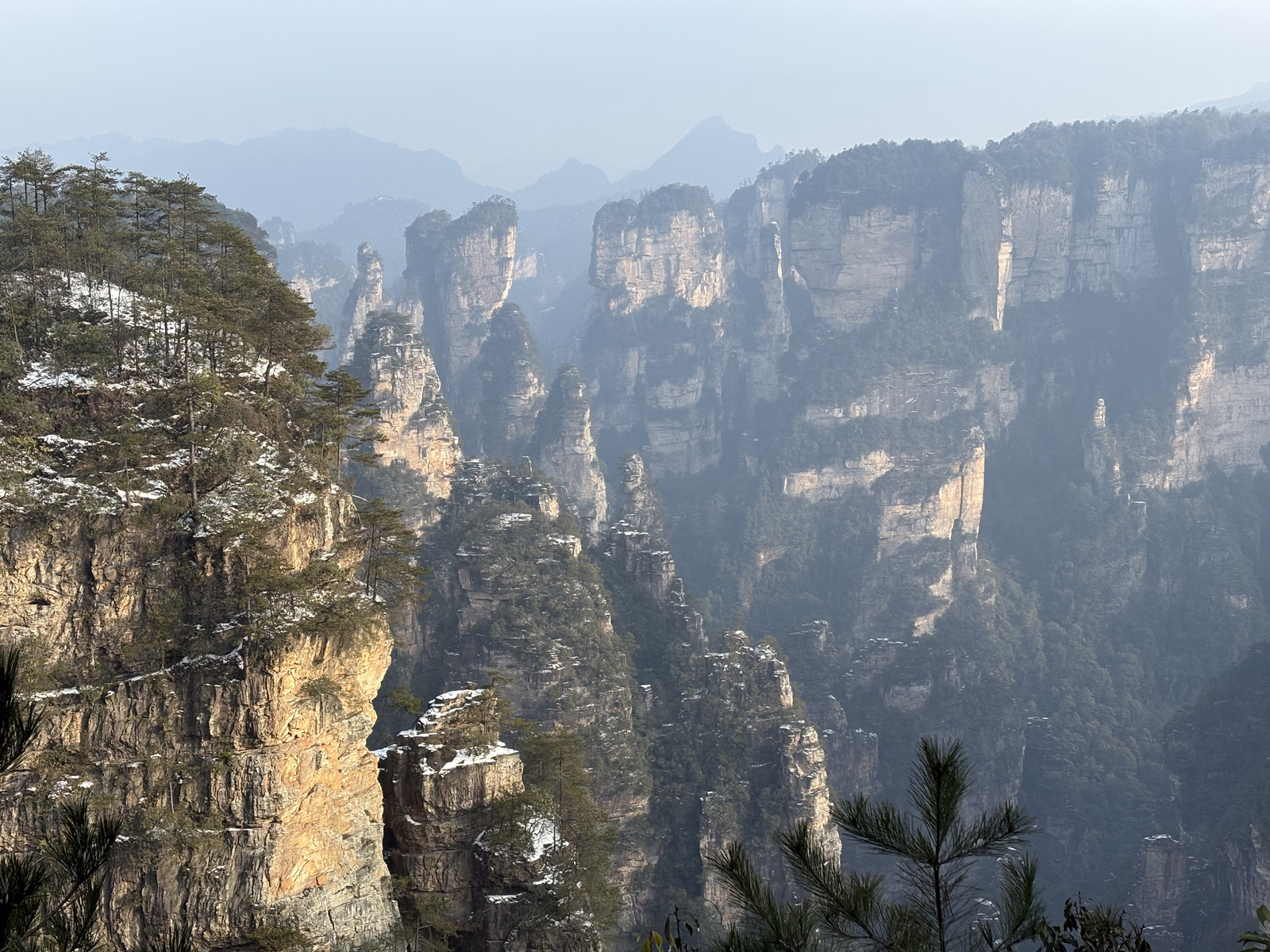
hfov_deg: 36.8
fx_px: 1908
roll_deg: +0.8
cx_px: 635
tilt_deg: -8.0
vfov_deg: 28.0
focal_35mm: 52
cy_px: 476
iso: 32
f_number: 1.6
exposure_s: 1/1048
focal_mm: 5.96
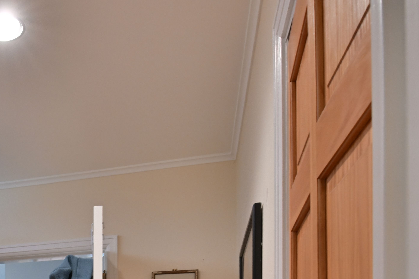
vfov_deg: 24.9
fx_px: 512
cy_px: 394
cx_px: -6
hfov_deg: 39.0
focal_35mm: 44
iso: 1600
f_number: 8
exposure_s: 1/8
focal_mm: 15
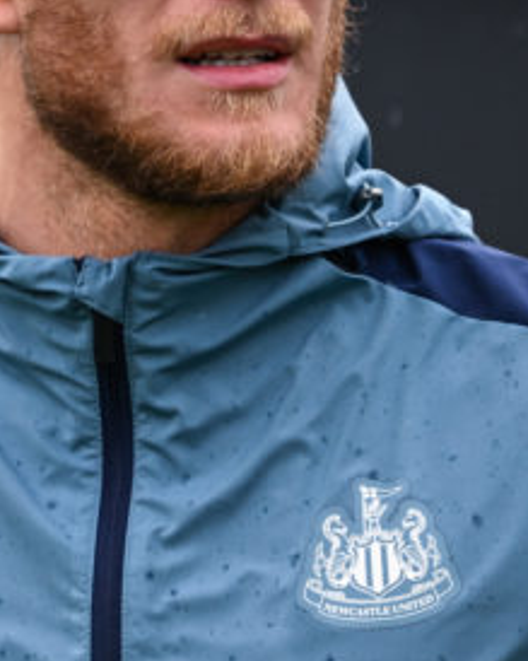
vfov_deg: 1.0
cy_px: 356
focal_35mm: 1963
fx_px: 38366
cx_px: -118
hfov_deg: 0.8
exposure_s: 1/500
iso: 640
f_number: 5
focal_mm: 560
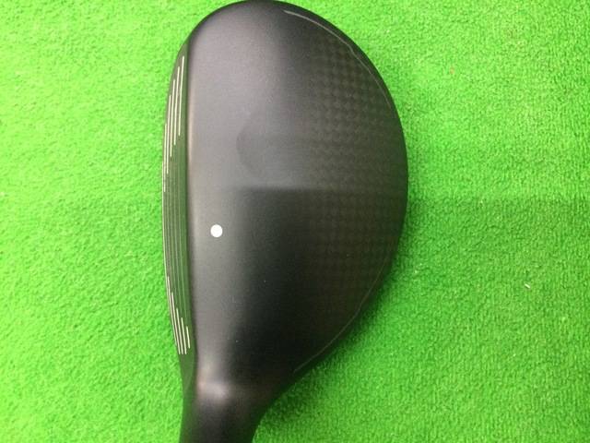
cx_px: 295
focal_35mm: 31
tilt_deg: -85.8
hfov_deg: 58.4
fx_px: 528
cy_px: 222
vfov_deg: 45.4
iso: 200
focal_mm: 3.3
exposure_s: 1/24
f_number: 2.4
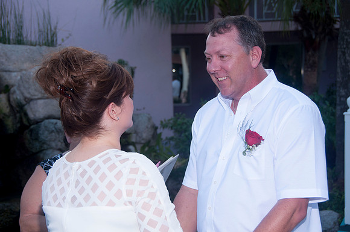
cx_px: 175
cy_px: 116
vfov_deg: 18.9
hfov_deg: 28.1
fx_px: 699
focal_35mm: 72
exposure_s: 1/200
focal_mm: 48
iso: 200
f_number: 5.6
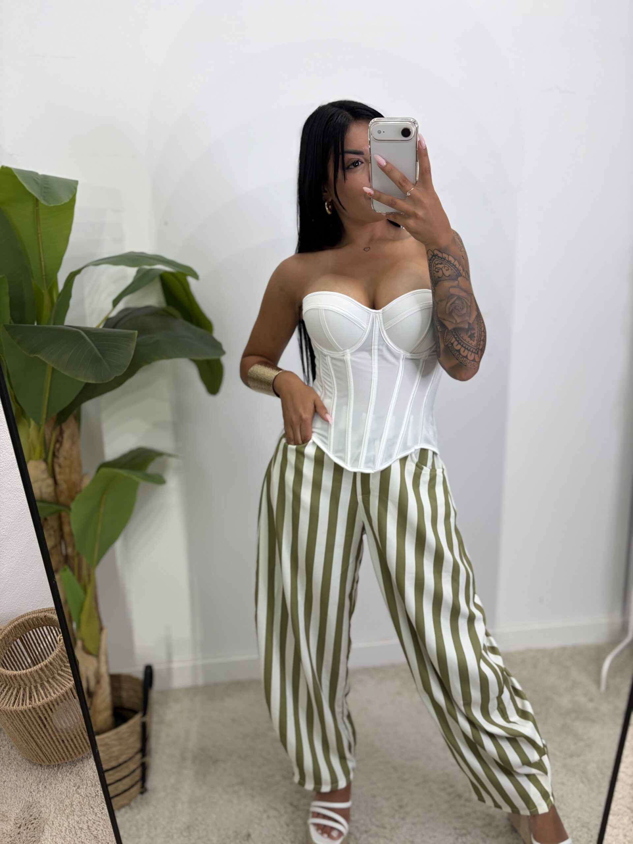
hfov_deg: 53.1
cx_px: 316
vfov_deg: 67.3
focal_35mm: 26
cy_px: 422
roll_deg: +4.8
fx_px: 634
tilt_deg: -36.7
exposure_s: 1/112
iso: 80
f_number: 1.6
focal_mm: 5.96
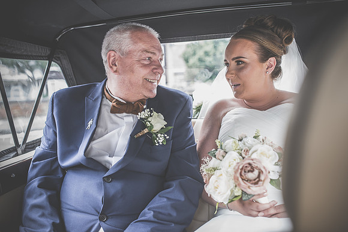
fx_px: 338
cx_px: 174
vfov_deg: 37.8
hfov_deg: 54.5
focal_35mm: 35
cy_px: 116
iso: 200
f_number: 2.8
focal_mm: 35
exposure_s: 1/100
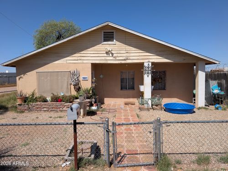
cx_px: 114
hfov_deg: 71.5
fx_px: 158
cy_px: 86
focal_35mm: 24
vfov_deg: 56.9
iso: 19
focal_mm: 6.9
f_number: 1.68
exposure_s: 1/1484
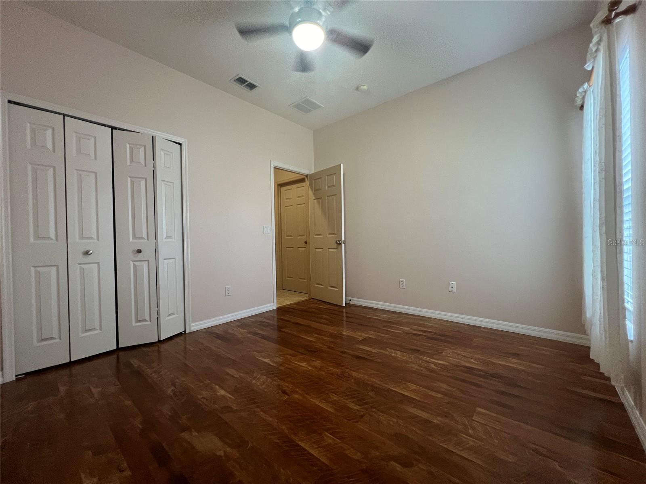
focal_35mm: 13
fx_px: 243
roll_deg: +1.1
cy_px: 242
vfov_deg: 89.9
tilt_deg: -1.1
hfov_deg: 106.2
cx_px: 323
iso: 250
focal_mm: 1.57
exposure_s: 1/60
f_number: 1.8
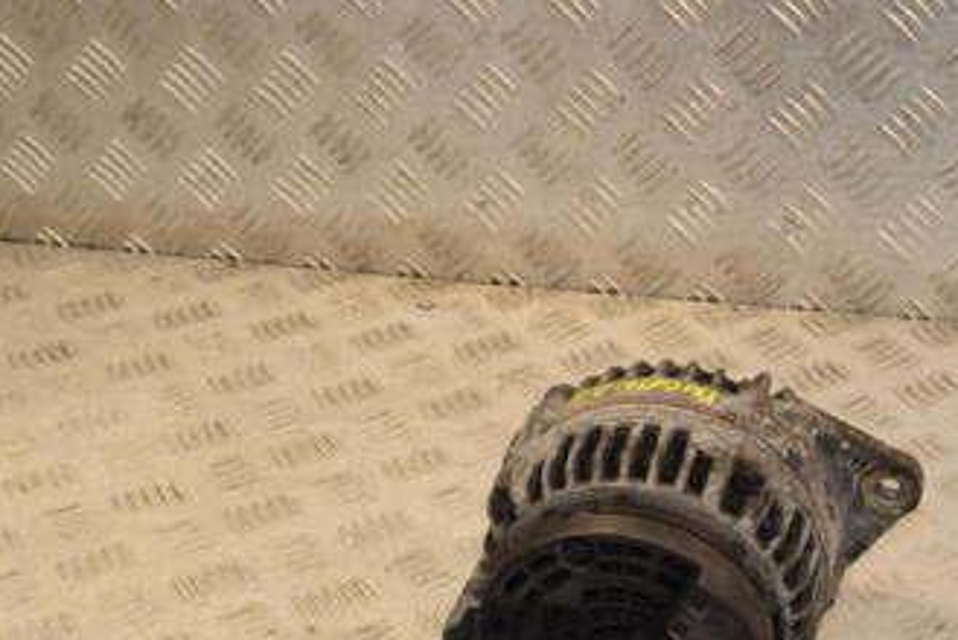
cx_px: 559
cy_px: 529
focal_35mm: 82
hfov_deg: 24.7
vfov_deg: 16.5
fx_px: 2184
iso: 800
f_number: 9
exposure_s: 1/200
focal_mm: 30
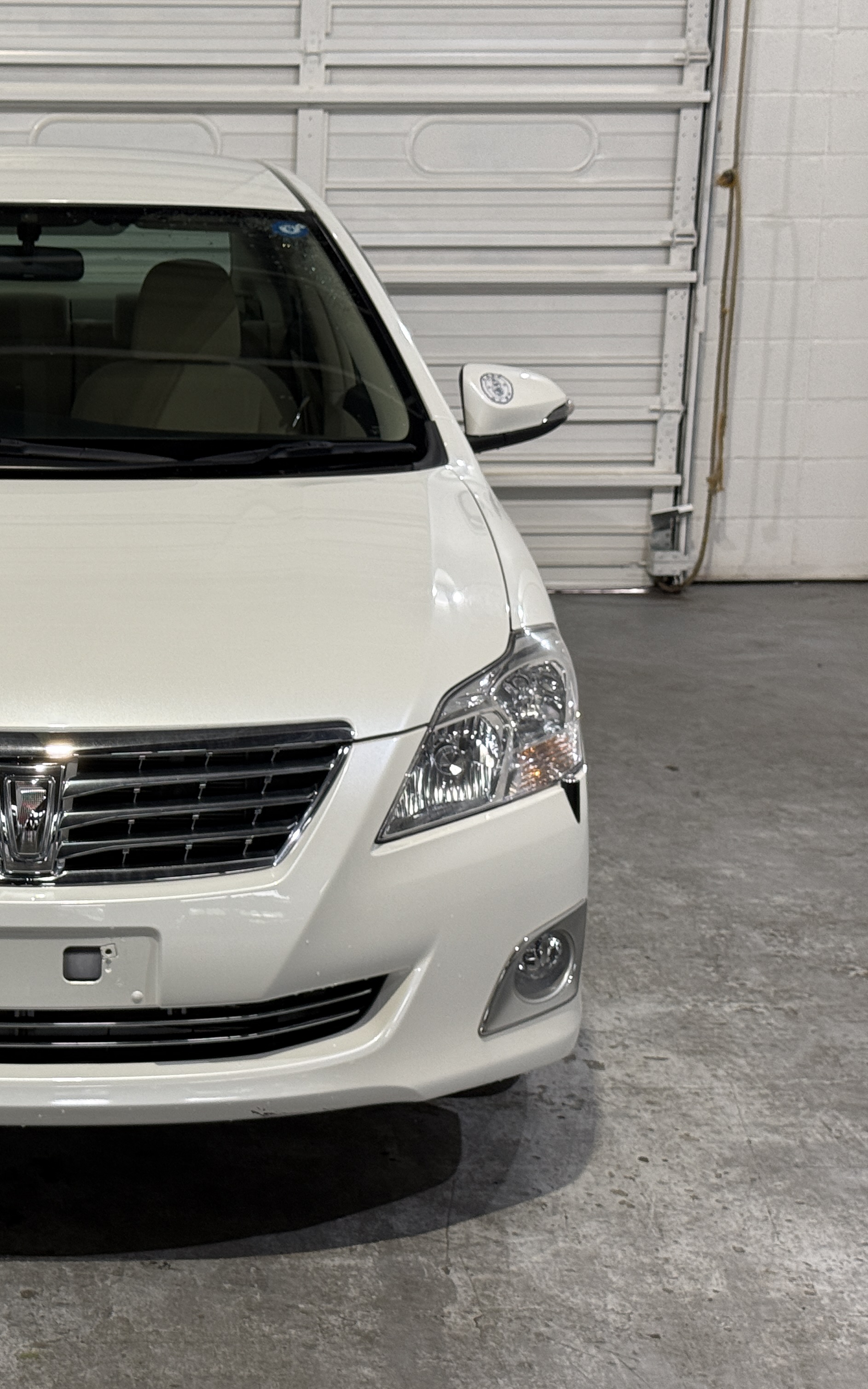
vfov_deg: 30.2
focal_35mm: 68
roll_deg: -0.5
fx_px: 2573
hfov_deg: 18.7
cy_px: 694
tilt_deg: -11.8
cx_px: 22
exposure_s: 1/60
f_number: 1.78
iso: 64
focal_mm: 6.76
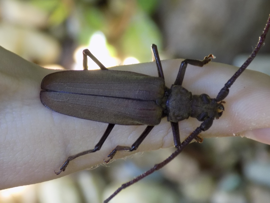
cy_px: 102
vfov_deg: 13.8
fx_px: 835
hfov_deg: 18.4
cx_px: 135
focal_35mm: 107
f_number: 4.7
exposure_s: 1/30
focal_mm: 19.1
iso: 180
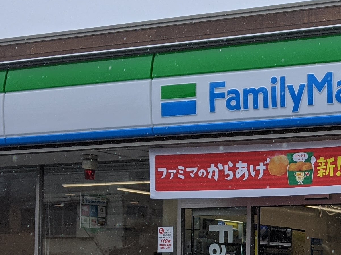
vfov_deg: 16.1
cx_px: 410
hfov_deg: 20.2
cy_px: 221
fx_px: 896
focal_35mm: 91
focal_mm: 4.44
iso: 58
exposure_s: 1/2132
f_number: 1.8
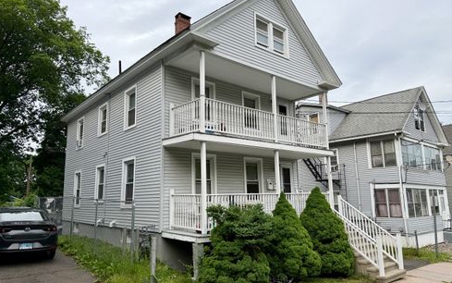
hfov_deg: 70.4
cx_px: 225
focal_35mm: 26
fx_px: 320
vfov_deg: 47.6
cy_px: 145
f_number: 1.78
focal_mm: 6.76
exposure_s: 1/2611
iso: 80
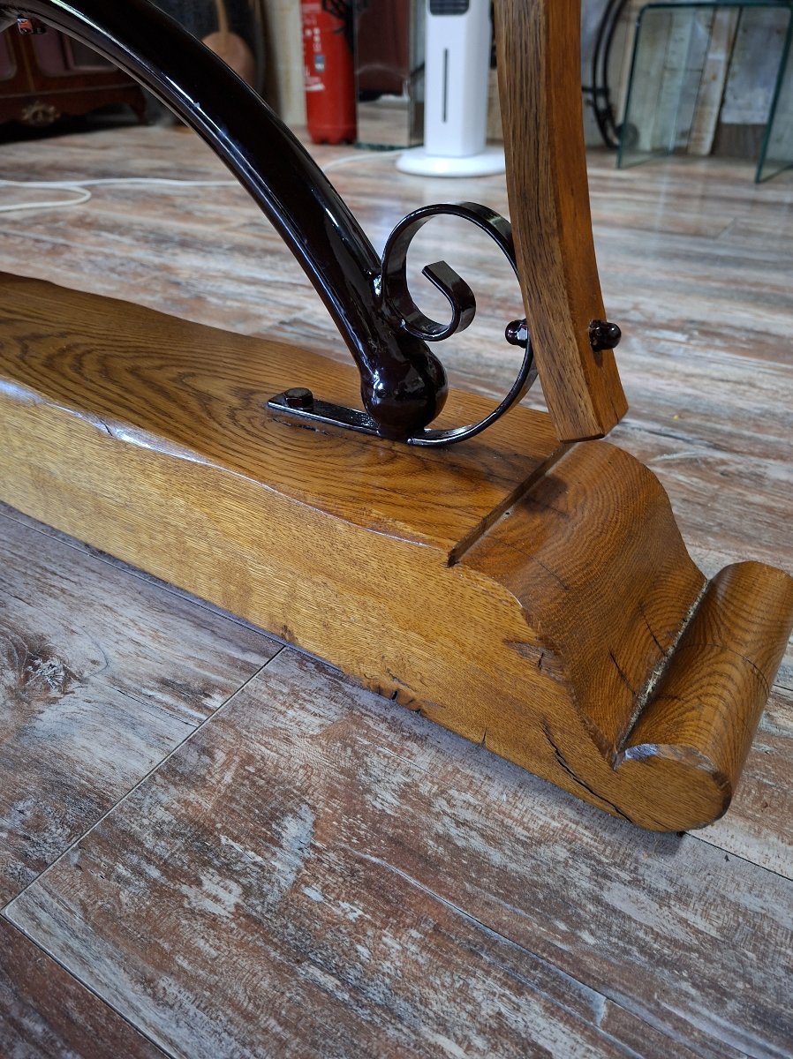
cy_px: 530
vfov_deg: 74.0
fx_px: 704
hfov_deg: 58.8
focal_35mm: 23
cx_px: 396
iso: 400
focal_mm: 5.54
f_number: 1.8
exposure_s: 1/25
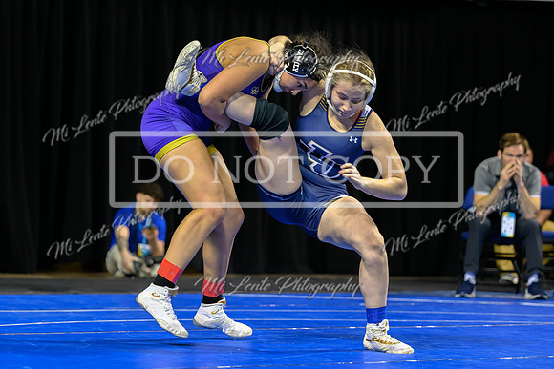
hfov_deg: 14.6
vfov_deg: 9.8
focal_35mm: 141
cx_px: 246
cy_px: 187
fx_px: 2164
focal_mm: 104
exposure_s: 1/800
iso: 3200
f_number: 2.8
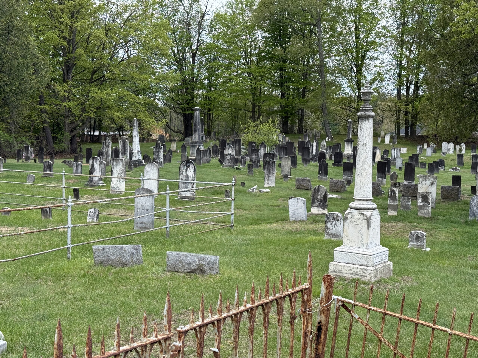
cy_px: 179
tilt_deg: -3.1
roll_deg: -1.4
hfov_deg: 39.7
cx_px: 239
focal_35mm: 48
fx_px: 663
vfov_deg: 30.3
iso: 80
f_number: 1.78
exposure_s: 1/1133
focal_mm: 6.76
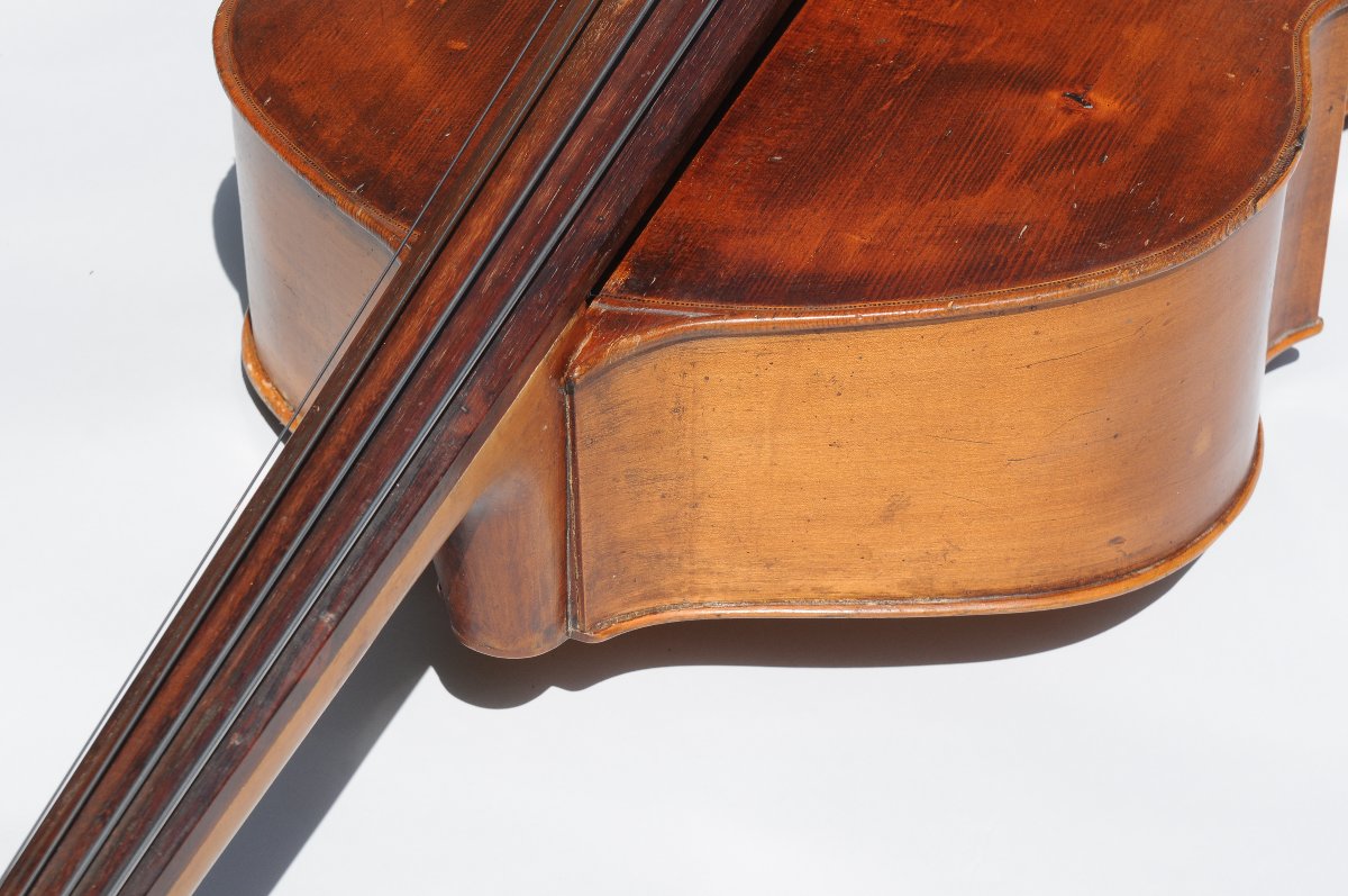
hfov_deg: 19.5
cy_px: 448
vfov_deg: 13.0
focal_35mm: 105
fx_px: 3927
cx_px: 674
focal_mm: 70
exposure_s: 1/400
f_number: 10
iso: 200
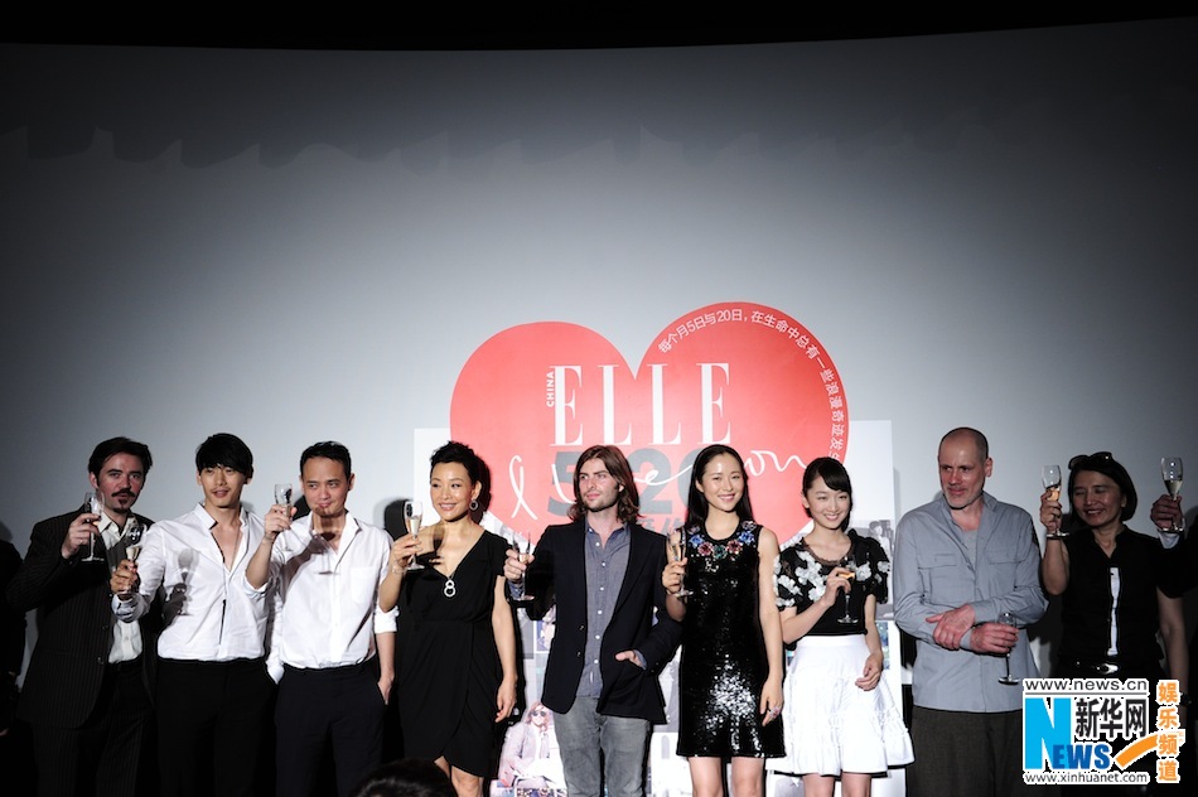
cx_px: 599
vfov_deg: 37.8
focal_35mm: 35
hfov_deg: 54.5
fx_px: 1164
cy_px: 398
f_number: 4
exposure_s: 1/200
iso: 800
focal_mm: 35
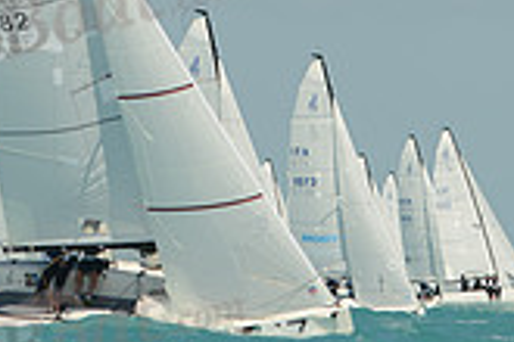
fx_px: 10051
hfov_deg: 2.9
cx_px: 408
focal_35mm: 704
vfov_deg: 2.0
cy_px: 148
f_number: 5
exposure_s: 1/2000
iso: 200
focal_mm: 200
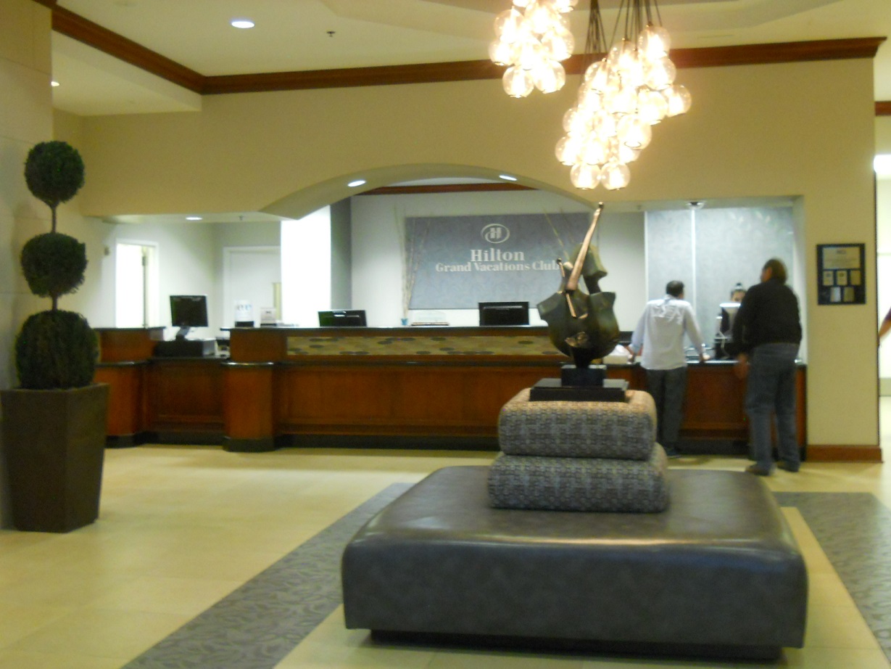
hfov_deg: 45.8
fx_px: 1055
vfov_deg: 35.1
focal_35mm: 41
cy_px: 334
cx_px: 446
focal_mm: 6.72
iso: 400
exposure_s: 1/8
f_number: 3.1
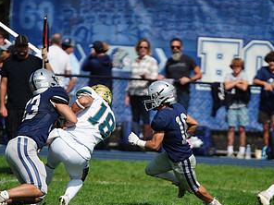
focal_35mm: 565
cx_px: 160
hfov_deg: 3.5
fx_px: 4472
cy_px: 123
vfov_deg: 2.6
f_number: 2.8
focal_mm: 300
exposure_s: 1/8000
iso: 400
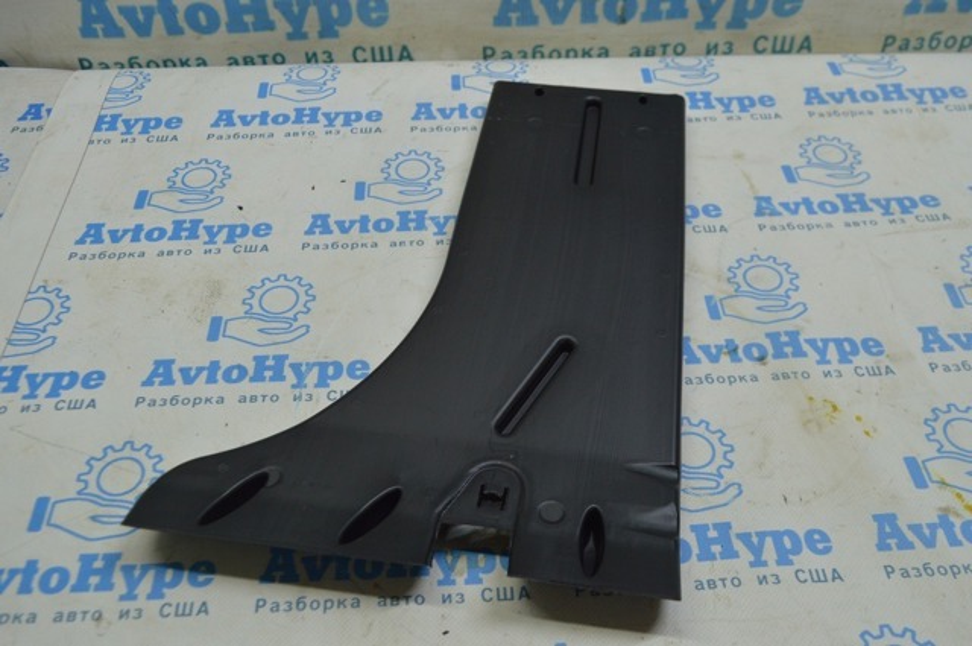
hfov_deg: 53.2
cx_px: 486
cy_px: 323
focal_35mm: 36
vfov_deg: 36.8
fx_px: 971
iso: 400
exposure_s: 1/40
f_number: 5.6
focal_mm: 24
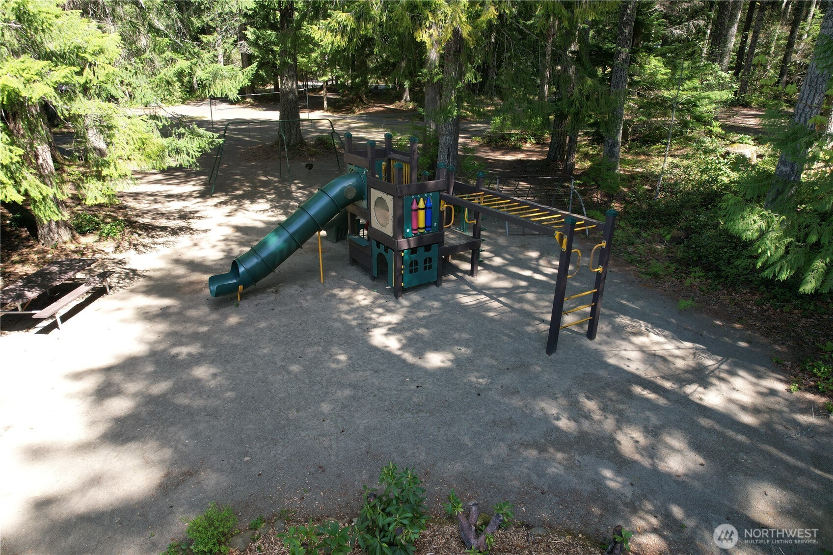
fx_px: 509
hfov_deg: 78.6
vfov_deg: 57.2
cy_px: 278
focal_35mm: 22
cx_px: 416
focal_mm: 8.38
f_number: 2.8
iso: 100
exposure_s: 1/240
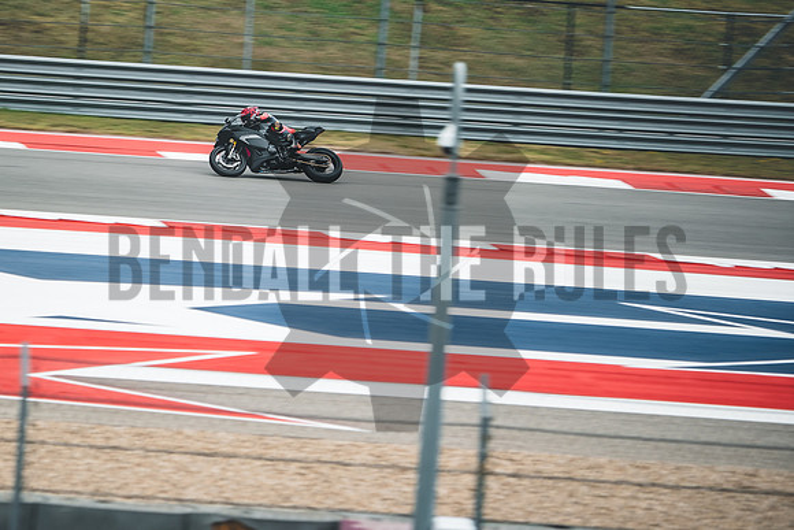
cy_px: 162
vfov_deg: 3.3
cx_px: 242
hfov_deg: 4.9
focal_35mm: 417
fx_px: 9199
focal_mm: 200
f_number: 2
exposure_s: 1/250
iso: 200
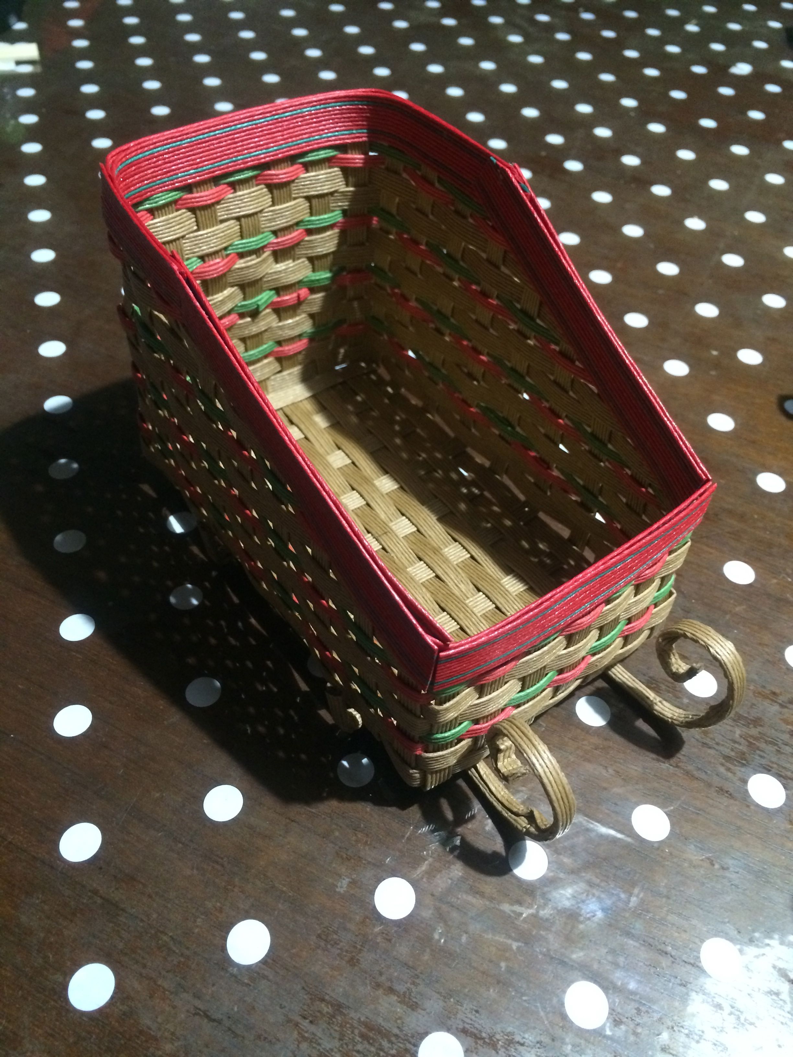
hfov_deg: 46.8
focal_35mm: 30
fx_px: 916
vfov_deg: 60.0
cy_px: 528
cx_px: 396
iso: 320
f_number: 2.2
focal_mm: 4.12
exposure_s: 1/15
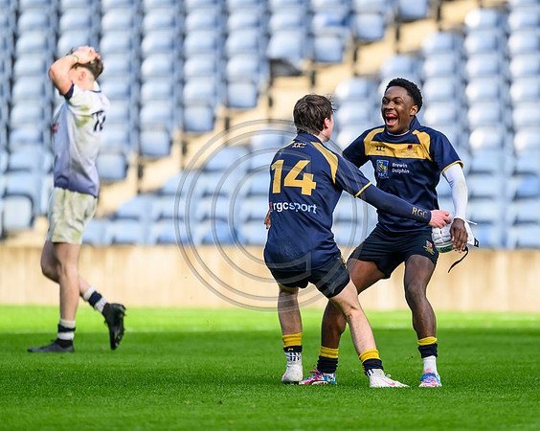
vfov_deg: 2.0
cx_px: 393
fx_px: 12349
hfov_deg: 2.5
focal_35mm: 773
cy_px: 211
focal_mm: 560
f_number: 4
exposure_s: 1/2500
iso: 1250
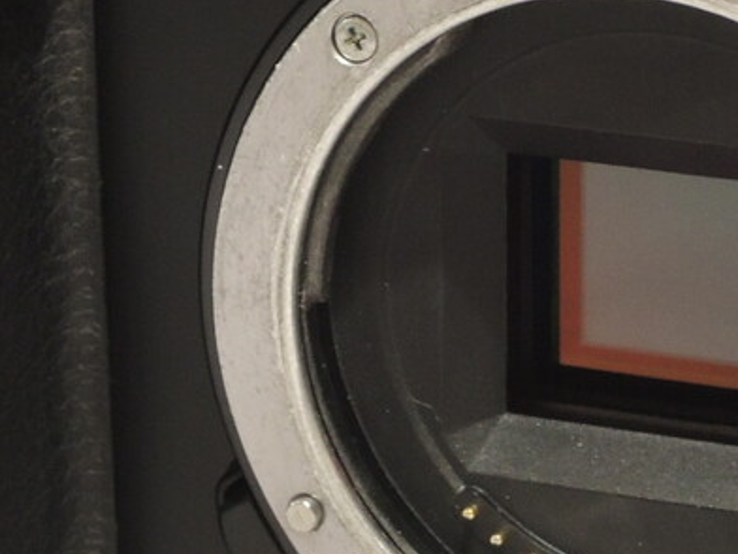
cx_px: 572
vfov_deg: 7.8
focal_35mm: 190
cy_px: 237
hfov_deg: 10.4
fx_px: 4051
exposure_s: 1/50
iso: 400
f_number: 5.2
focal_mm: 11.1
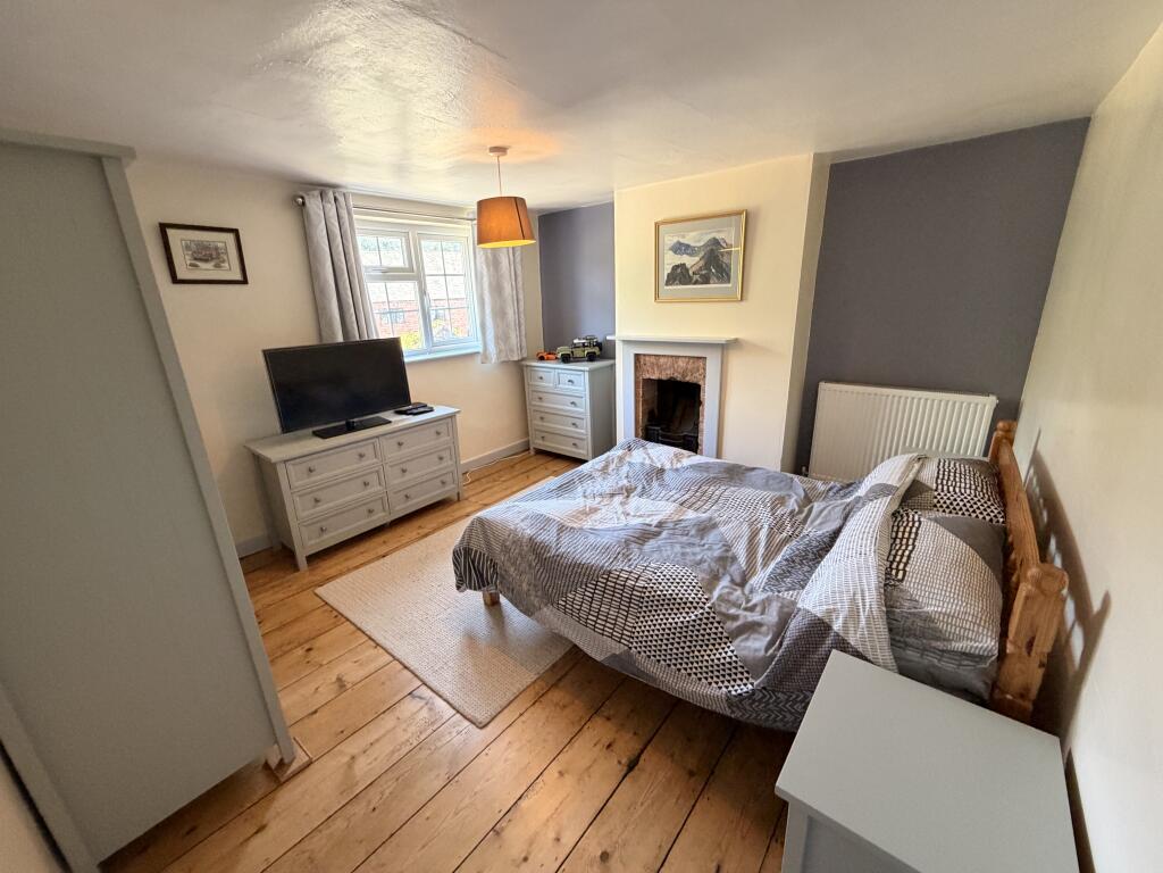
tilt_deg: -16.6
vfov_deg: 85.7
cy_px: 436
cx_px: 582
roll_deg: +1.7
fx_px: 470
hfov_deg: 102.1
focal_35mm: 14
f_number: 2.2
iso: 320
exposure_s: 1/50
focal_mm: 2.22
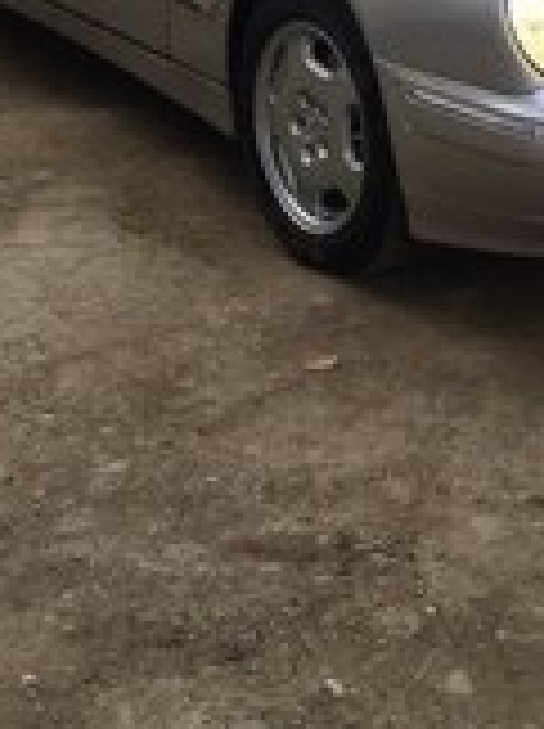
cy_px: -364
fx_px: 1870
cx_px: 450
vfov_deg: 19.3
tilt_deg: -4.8
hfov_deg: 16.4
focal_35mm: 89
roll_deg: -0.1
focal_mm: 4.15
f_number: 2.2
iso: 32
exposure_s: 1/562
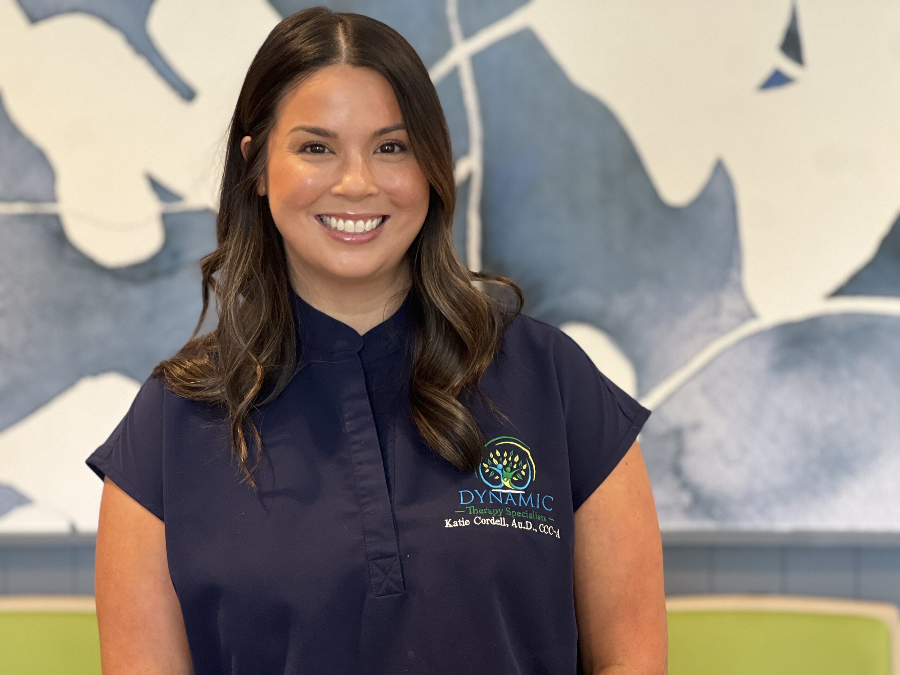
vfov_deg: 19.1
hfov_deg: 25.3
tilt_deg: -4.2
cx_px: 450
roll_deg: +0.9
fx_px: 2002
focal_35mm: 77
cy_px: 338
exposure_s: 1/40
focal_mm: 9
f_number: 2.8
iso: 400
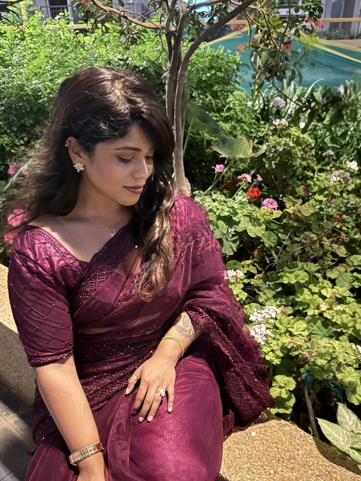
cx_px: 173
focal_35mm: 32
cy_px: 290
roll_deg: +1.3
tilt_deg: -31.8
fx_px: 445
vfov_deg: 56.4
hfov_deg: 44.2
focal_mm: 6.76
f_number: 1.78
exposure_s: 1/14
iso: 2000
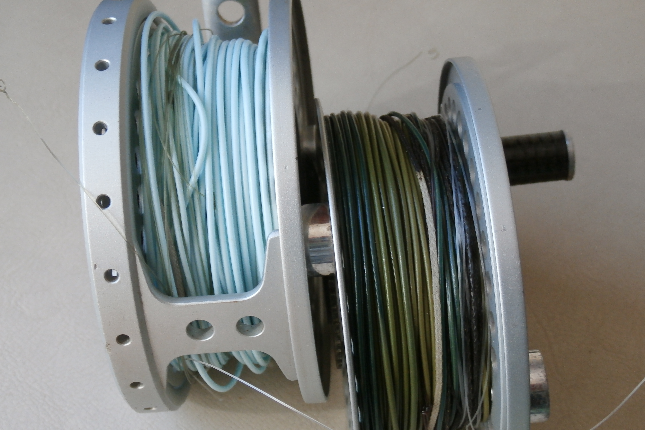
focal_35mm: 70
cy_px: 220
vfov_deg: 19.5
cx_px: 324
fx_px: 1254
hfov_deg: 28.8
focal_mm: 11.86
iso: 200
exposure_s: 1/60
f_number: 4.3
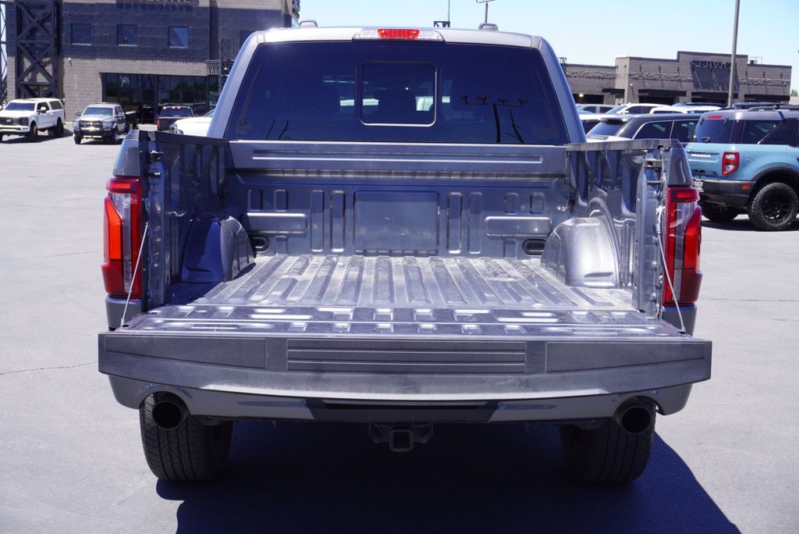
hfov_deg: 42.3
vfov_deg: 29.0
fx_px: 1033
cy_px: 267
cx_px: 400
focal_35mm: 46
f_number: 8
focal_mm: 31
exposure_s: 1/100
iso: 100
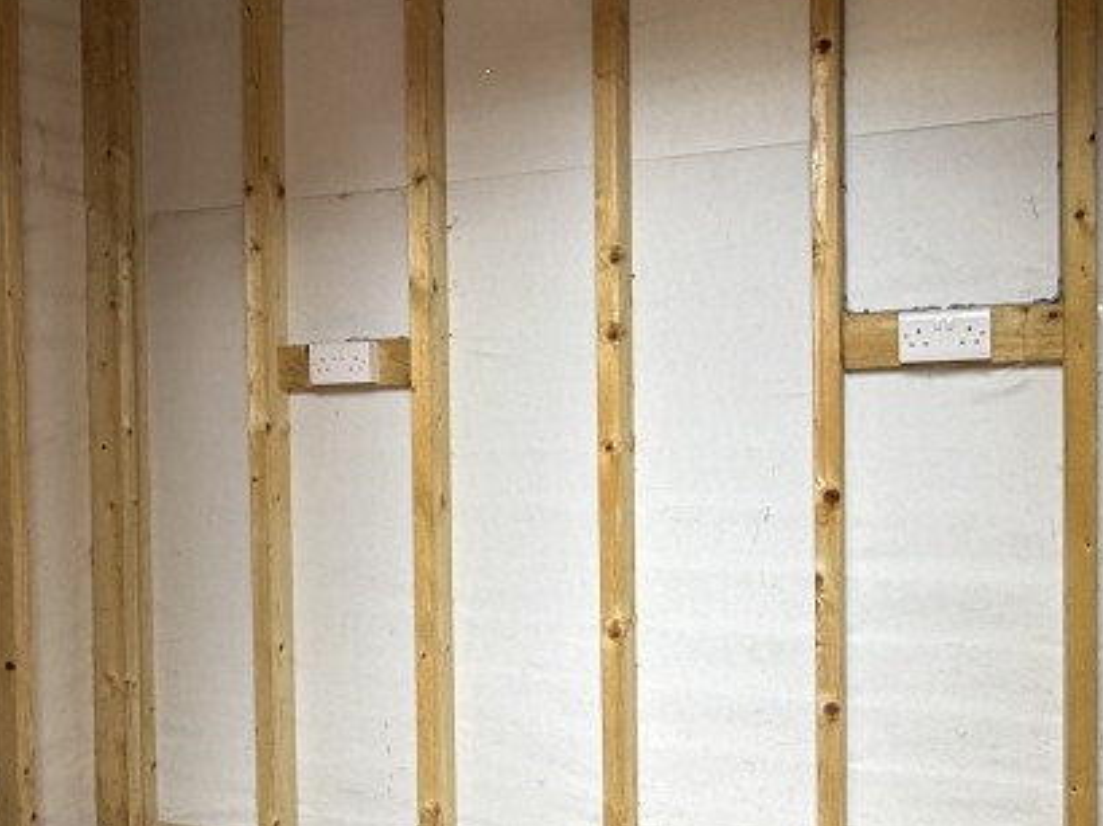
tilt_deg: -1.1
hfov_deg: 52.6
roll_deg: +0.4
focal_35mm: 35
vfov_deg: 40.6
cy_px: 455
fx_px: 1115
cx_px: 522
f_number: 2.2
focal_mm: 2.22
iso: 50
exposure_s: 1/157
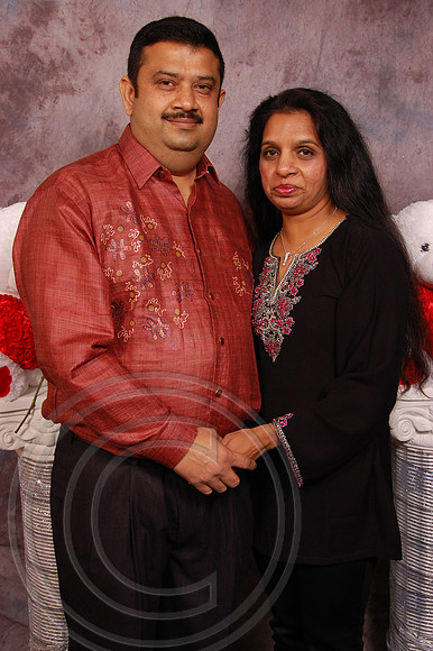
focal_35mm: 52
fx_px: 948
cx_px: 216
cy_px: 326
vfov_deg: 37.9
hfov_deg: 25.7
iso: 400
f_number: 5.6
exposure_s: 1/200
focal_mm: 35
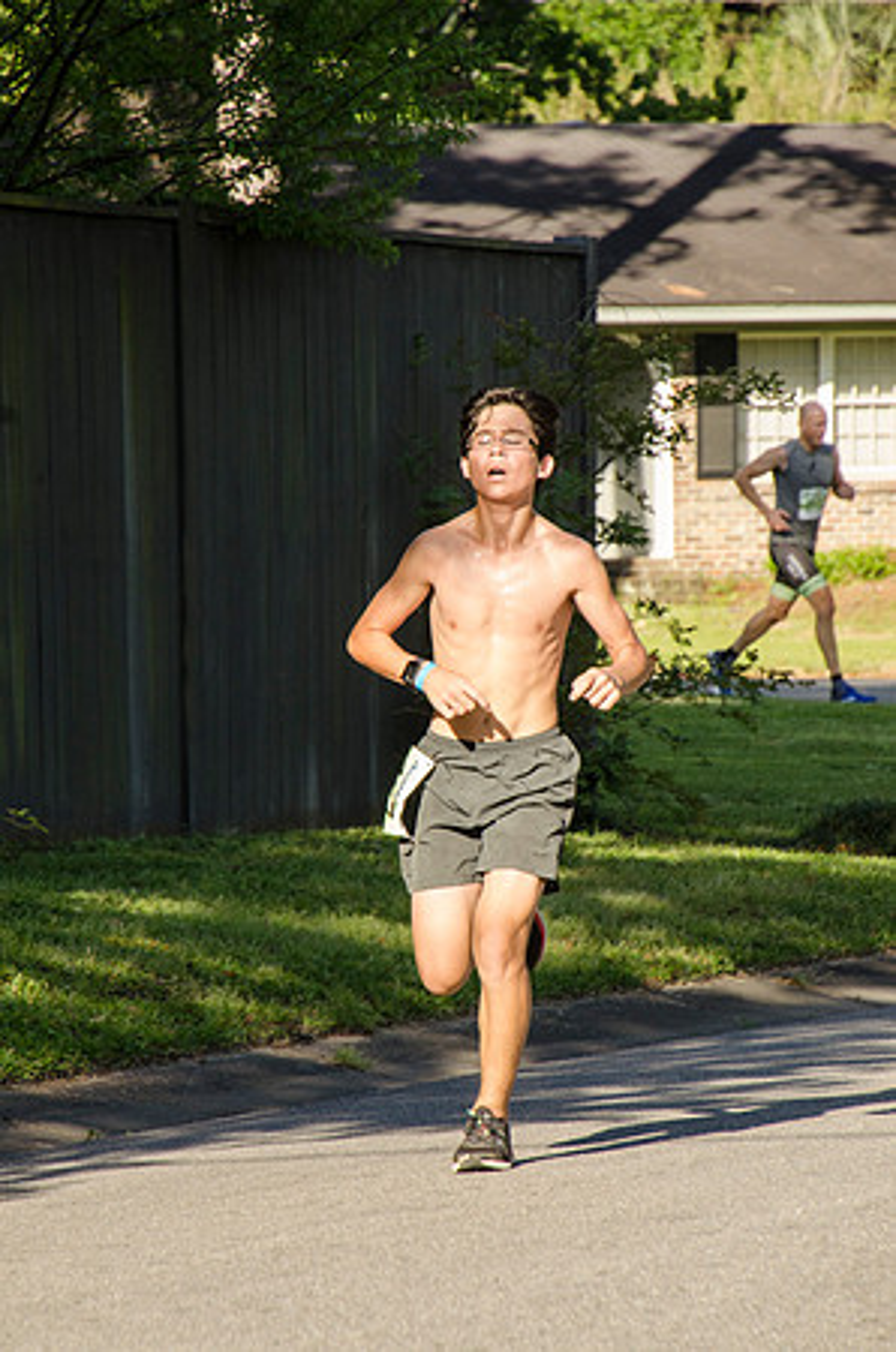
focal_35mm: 248
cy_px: 676
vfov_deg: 8.3
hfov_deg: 5.5
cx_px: 448
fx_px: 9282
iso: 640
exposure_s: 1/640
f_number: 9
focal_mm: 165
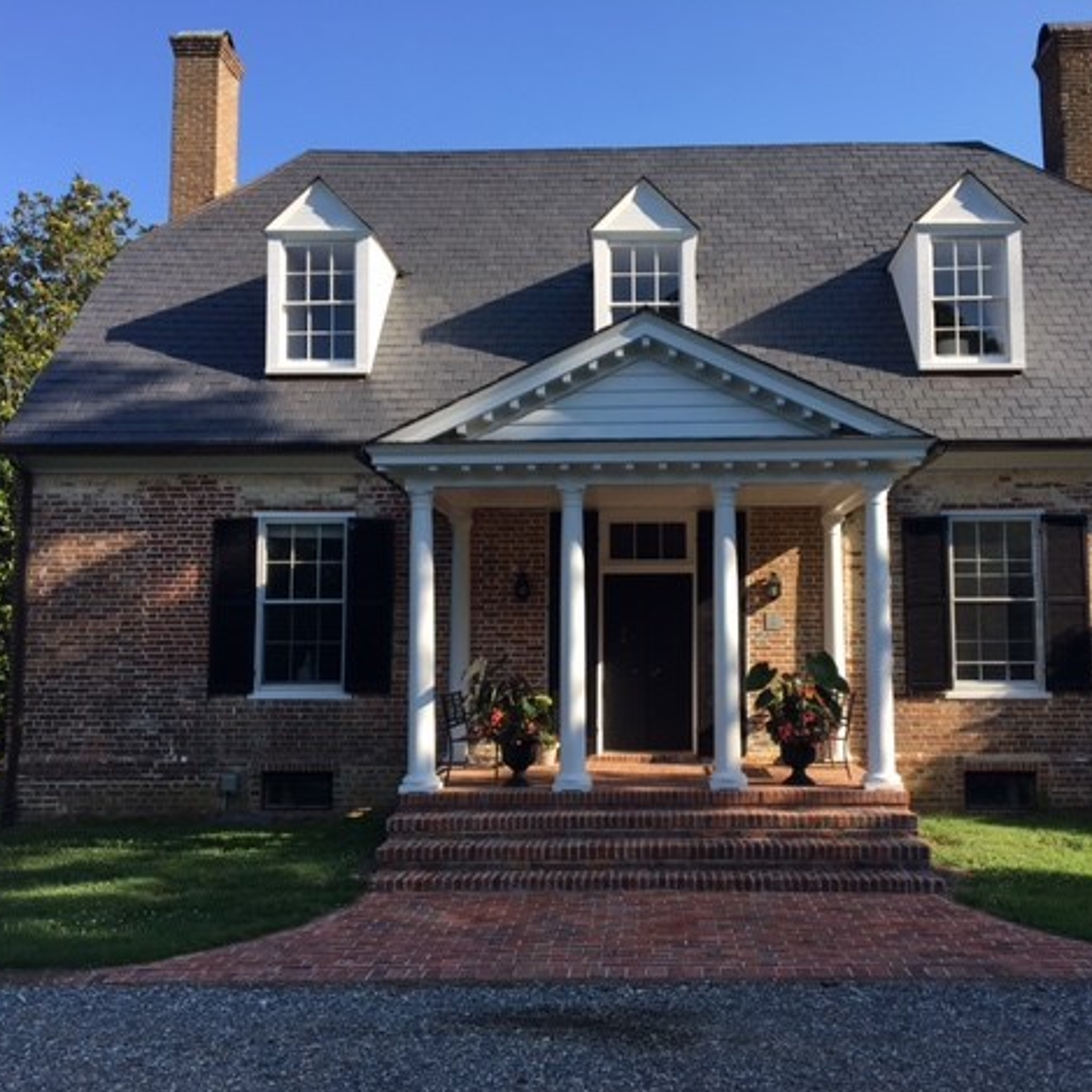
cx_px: 638
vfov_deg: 47.2
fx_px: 1249
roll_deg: +1.0
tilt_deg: +5.7
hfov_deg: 47.0
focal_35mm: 35
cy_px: 549
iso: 25
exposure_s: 1/712
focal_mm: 4.15
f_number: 2.2
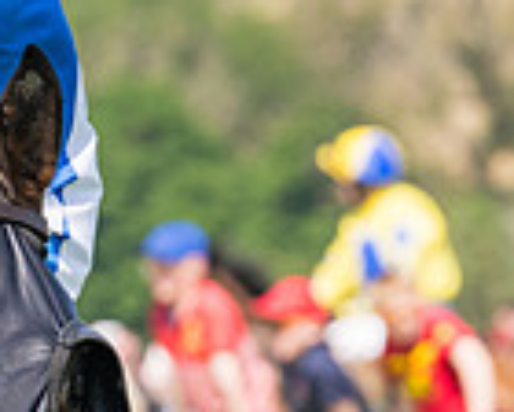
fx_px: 16323
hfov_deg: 1.8
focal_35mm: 1073
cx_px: -7
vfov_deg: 1.4
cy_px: 198
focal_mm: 130
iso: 200
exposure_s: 1/1250
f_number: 5
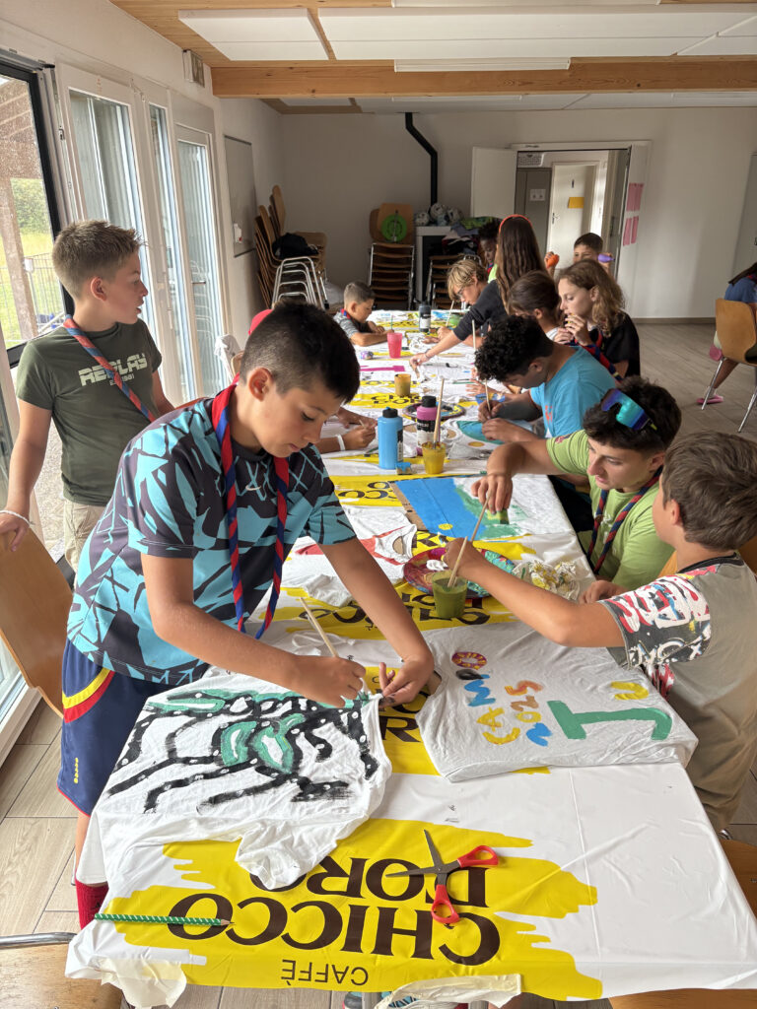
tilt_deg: -21.6
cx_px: 378
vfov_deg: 67.3
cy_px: 504
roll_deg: +0.5
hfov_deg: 53.1
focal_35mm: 26
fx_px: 758
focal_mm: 5.96
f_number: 1.6
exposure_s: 1/113
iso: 125
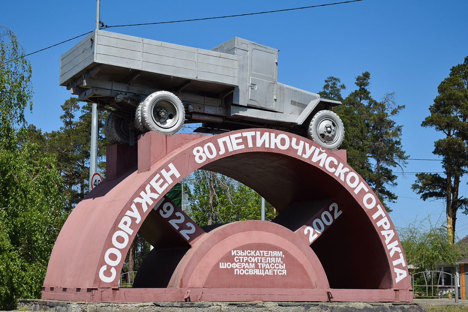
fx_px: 741
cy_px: 156
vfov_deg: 23.8
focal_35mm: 57
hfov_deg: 35.1
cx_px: 234
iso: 100
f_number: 5.6
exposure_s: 1/800
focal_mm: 38
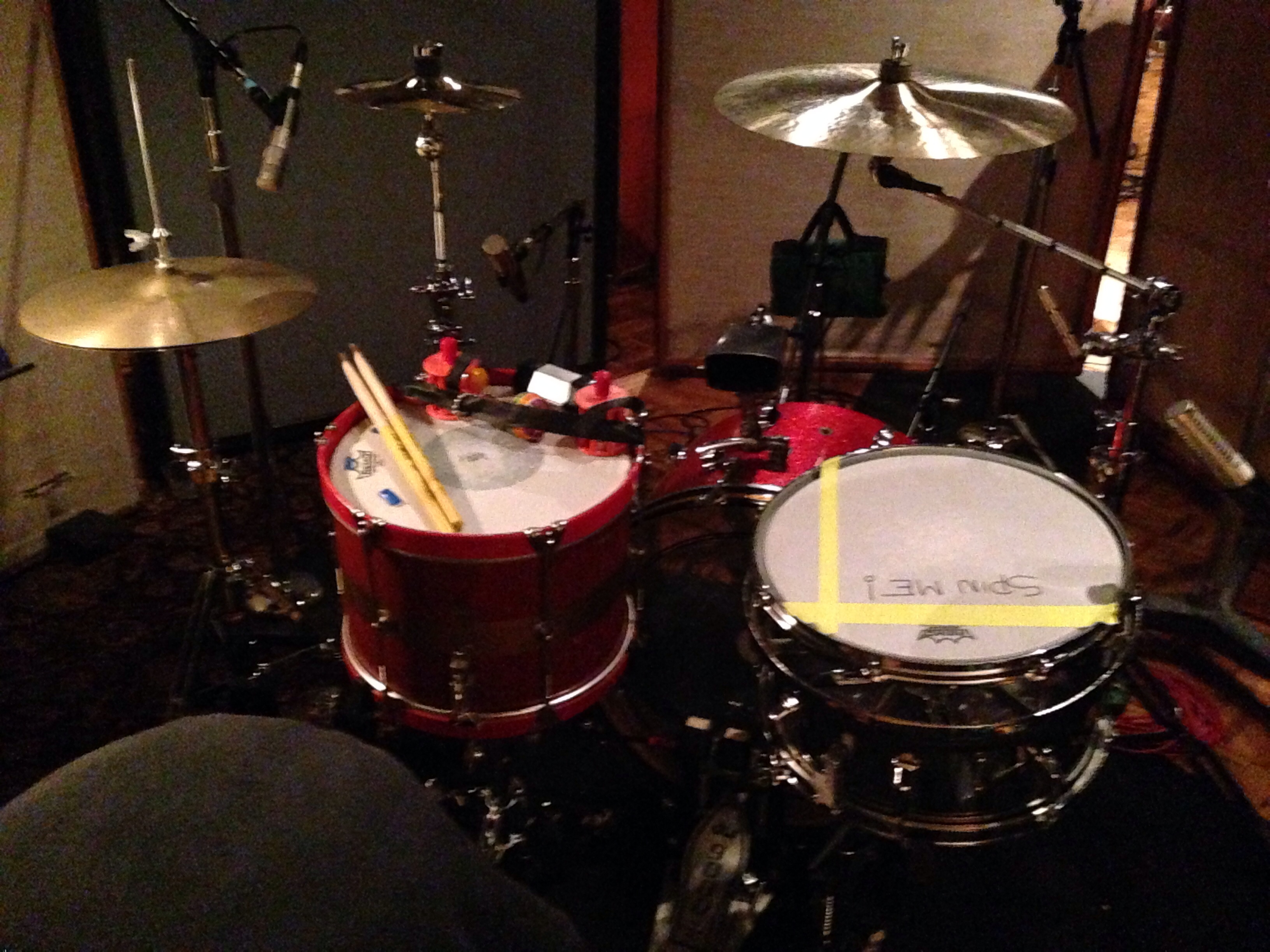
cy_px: 476
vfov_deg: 22.3
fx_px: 2421
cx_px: 635
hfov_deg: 29.4
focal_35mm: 66
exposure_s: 1/15
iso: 2000
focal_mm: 4.12
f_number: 2.4
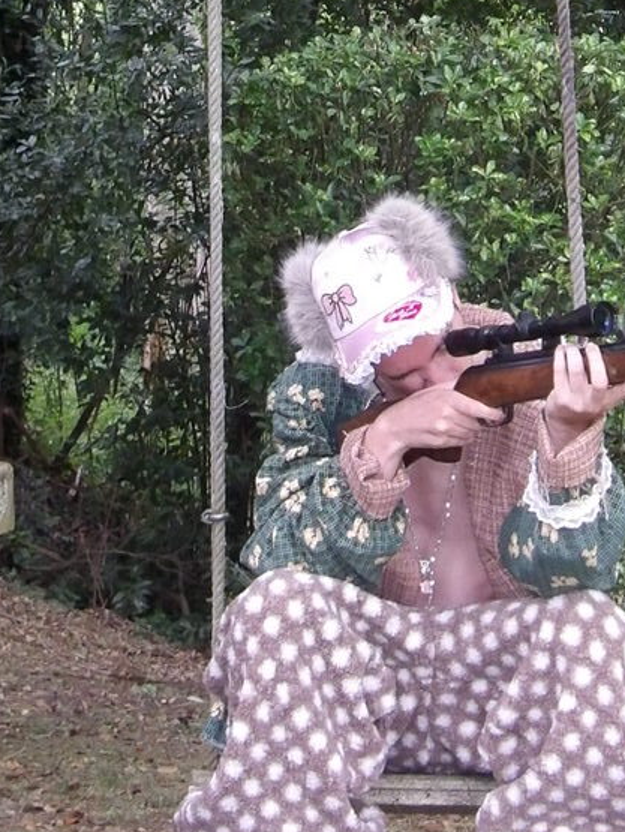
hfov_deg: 12.3
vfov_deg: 15.8
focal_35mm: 121
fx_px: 2910
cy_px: -111
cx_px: 334
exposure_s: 1/60
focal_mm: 7.6
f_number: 3.7
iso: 400
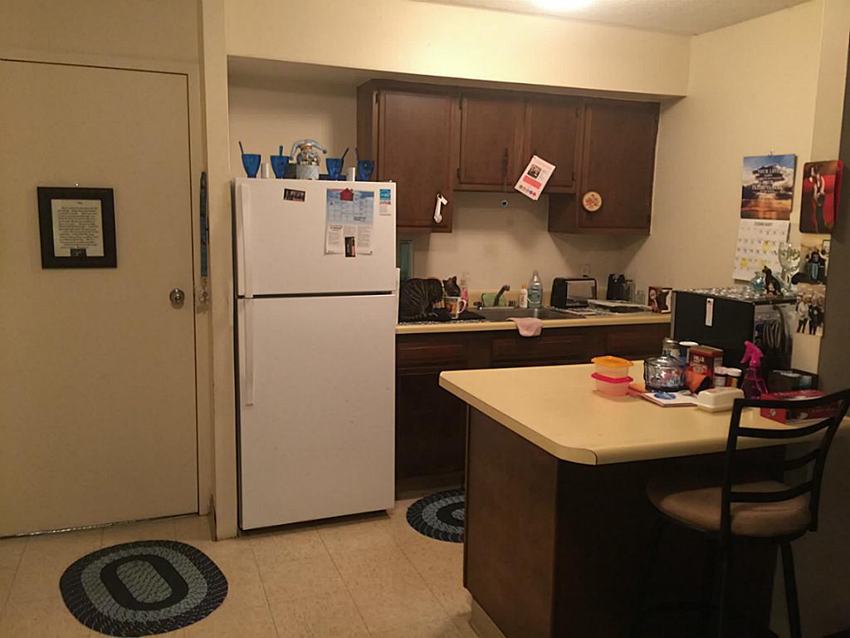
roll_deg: -2.3
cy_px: 319
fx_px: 712
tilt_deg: -7.5
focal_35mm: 29
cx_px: 425
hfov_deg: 61.7
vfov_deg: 48.2
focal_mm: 4.15
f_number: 2.2
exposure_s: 1/4
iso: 80
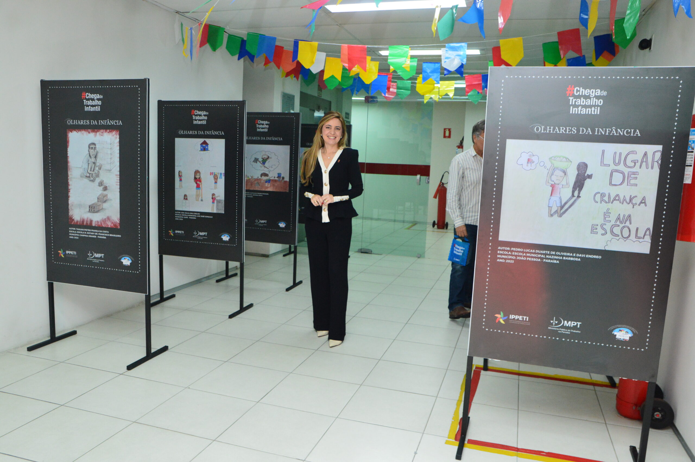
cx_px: 348
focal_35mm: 28
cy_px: 231
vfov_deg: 45.6
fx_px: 550
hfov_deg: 64.6
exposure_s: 1/125
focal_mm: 19
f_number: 5
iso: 1600
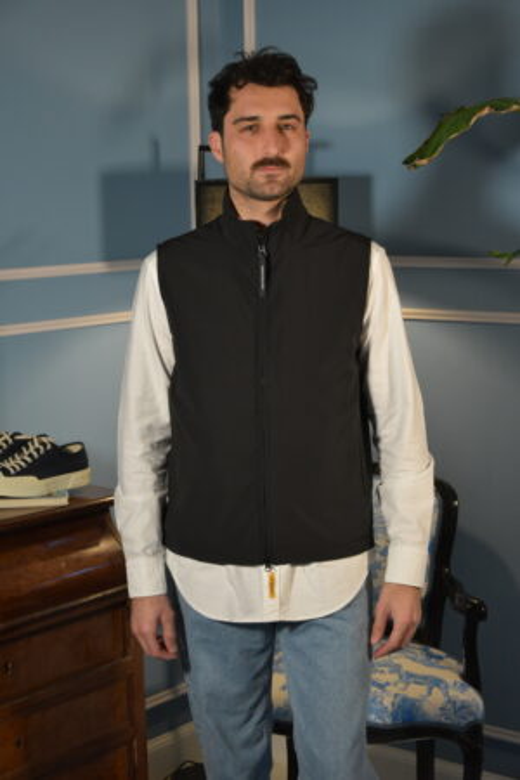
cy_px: 390
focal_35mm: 68
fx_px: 1462
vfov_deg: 29.9
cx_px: 260
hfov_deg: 20.2
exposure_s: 1/100
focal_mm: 45
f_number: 4.8
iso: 1600
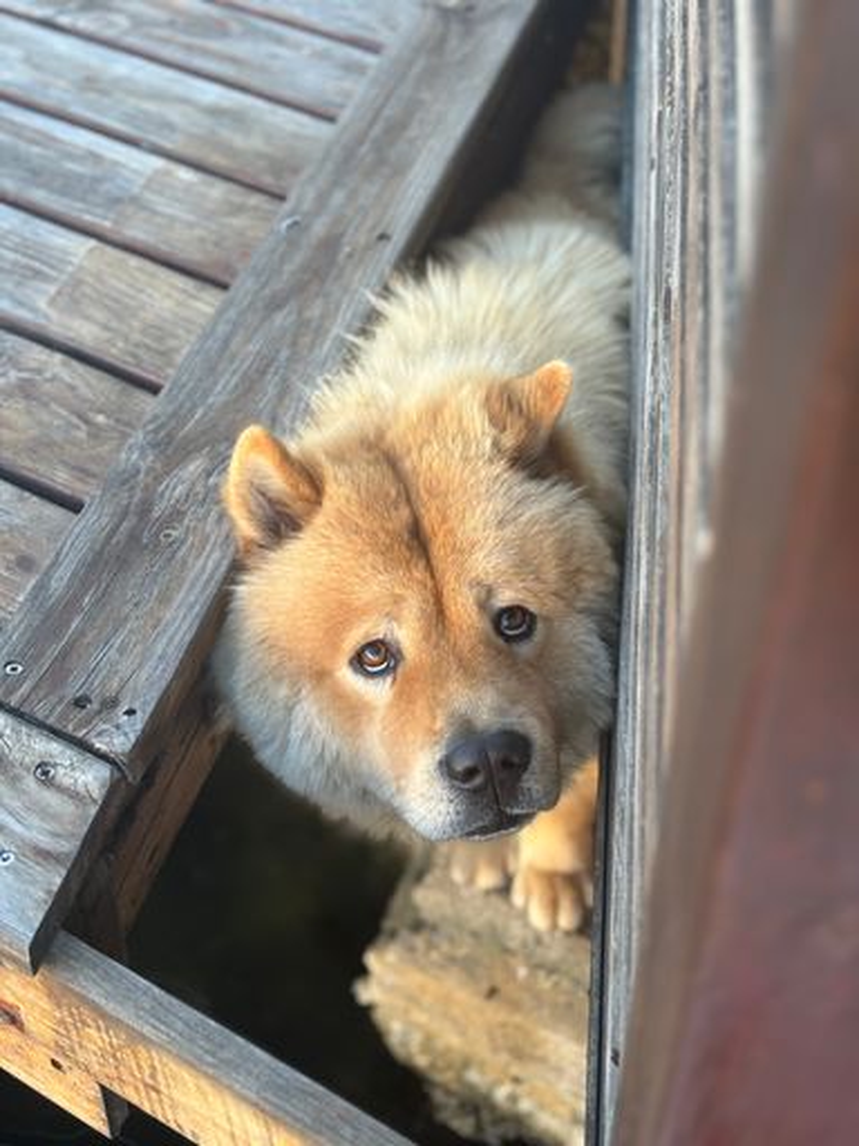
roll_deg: -0.2
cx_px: 430
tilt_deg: -44.8
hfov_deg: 28.0
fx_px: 1721
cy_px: 573
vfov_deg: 36.8
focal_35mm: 52
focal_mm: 5.96
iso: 50
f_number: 1.6
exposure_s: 1/152
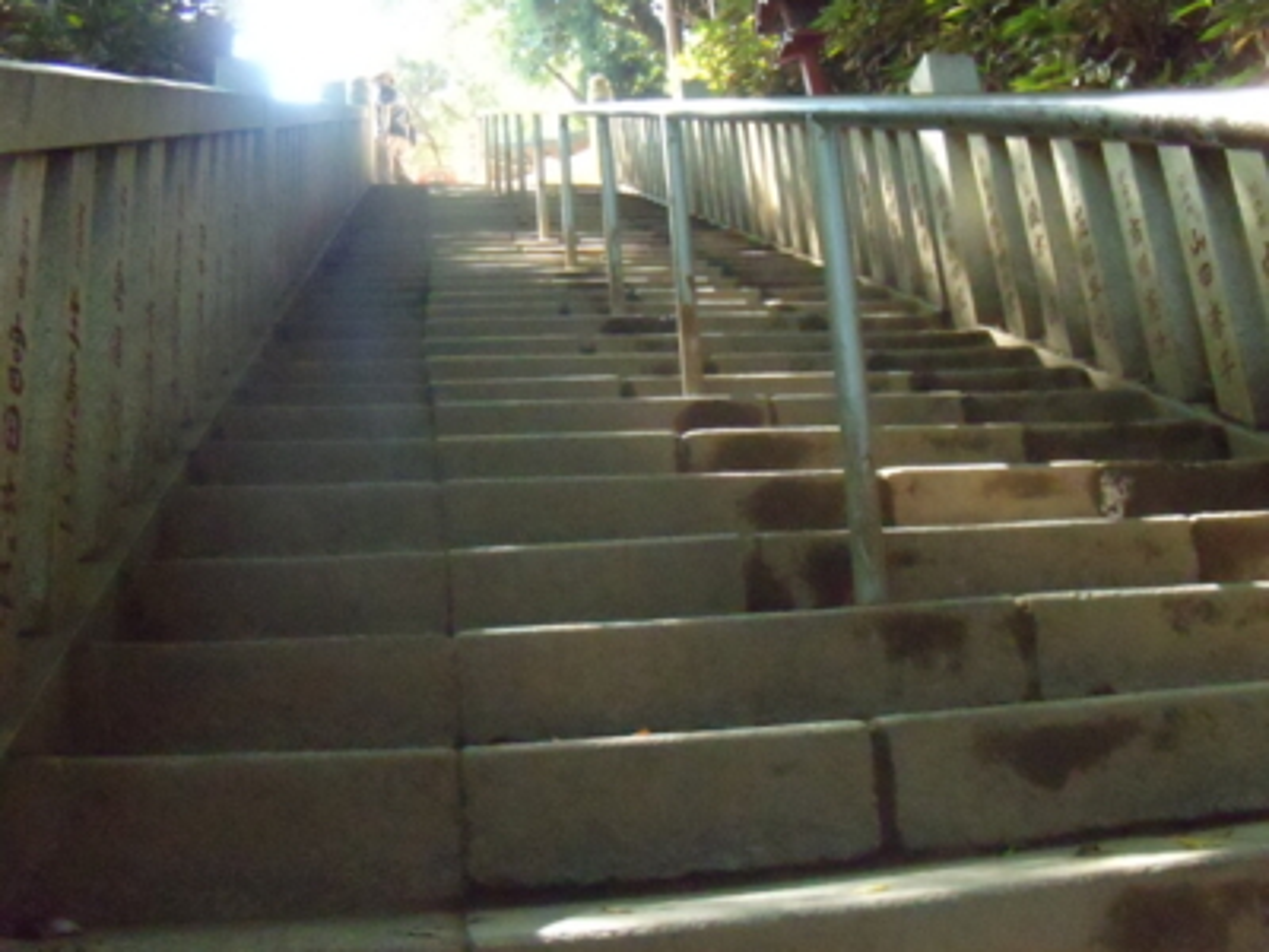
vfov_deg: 39.7
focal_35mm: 36
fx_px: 1320
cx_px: 634
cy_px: 476
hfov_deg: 51.4
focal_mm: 6.4
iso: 1250
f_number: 3.6
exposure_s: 1/125
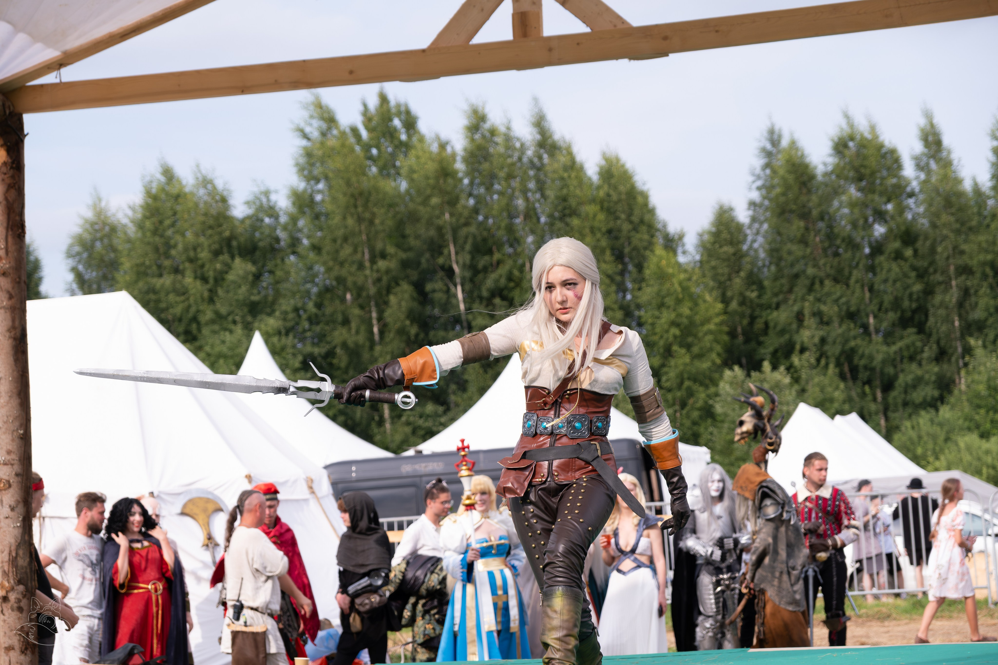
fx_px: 2301
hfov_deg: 24.5
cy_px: 332
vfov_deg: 16.5
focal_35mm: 83
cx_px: 499
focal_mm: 55
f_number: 3.6
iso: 200
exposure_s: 1/1250
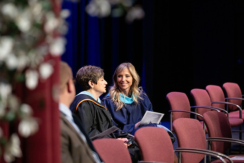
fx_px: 746
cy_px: 82
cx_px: 122
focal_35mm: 110
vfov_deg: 12.5
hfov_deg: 18.6
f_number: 3.2
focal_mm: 110
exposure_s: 1/320
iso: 3200
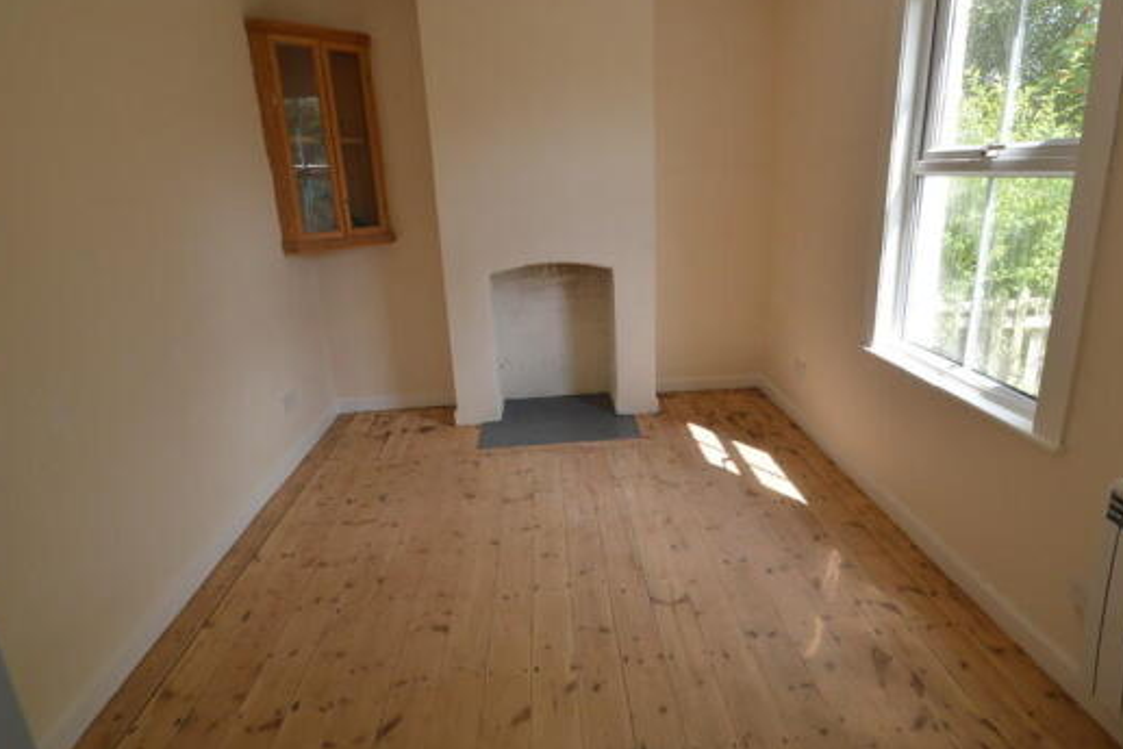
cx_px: 649
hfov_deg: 86.2
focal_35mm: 19
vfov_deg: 64.3
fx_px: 593
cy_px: 323
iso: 220
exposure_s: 1/125
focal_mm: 10
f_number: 5.6
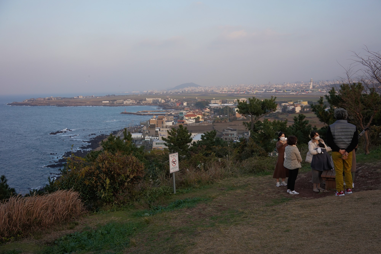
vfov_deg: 37.9
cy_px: 127
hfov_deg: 54.4
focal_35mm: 35
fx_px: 370
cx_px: 190
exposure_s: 1/100
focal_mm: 35
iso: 800
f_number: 14
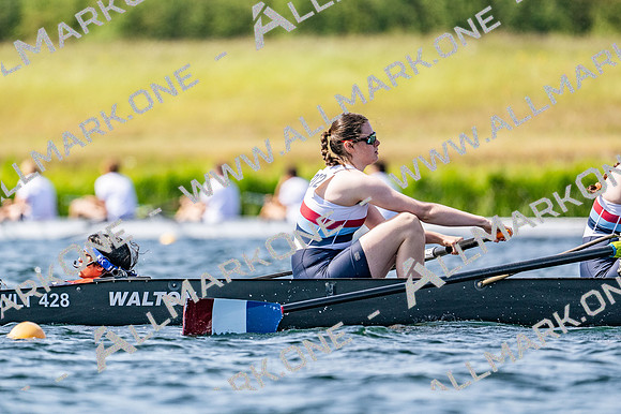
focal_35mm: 600
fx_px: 10344
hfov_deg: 3.4
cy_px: 207
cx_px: 310
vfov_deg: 2.3
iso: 280
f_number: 4.5
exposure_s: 1/2500
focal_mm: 400
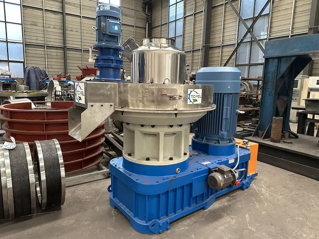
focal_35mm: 24
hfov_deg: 71.6
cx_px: 160
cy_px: 120
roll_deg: -1.9
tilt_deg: -8.5
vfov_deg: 56.8
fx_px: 221
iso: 400
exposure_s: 1/60
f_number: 1.78
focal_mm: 6.86
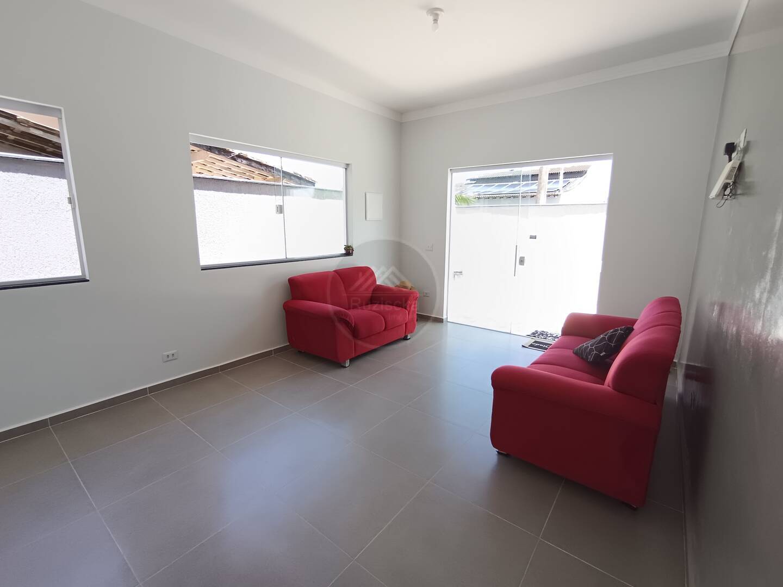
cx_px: 392
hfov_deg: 98.2
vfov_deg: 81.7
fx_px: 339
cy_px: 294
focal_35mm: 15
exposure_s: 1/120
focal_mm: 1.65
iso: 70
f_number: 2.2
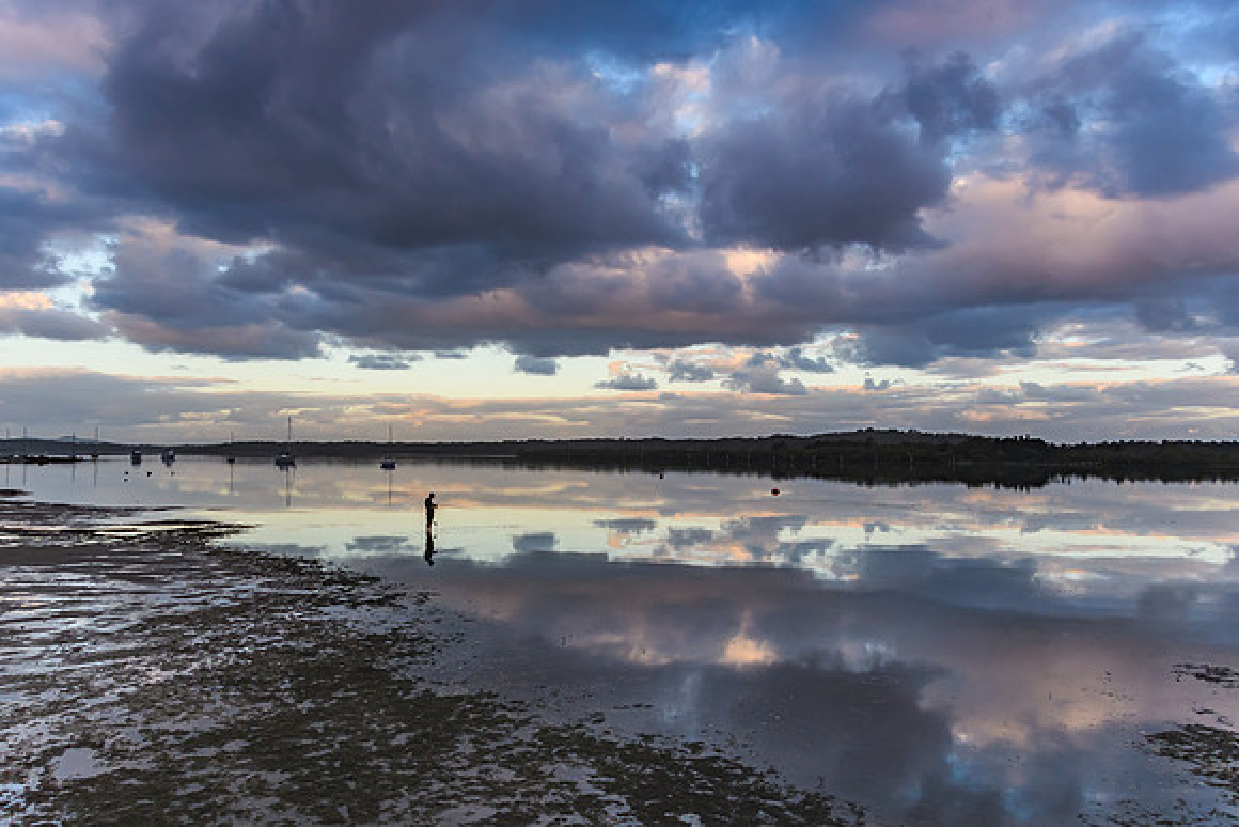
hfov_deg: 66.4
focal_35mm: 27
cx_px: 620
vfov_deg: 47.2
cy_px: 414
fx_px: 946
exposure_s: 1/500
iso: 400
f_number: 6.3
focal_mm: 18
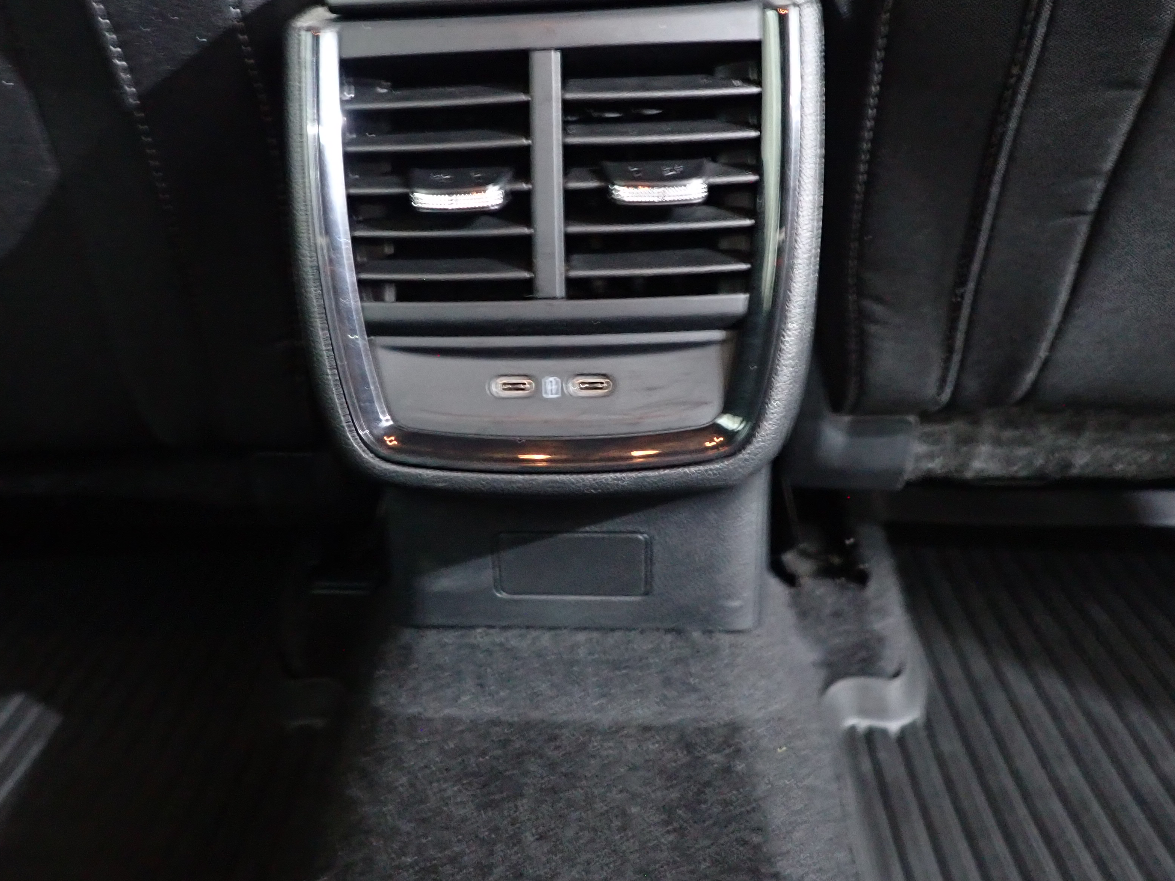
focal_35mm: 32
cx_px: 500
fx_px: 1086
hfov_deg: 56.6
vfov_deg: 43.9
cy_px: 350
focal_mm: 4.5
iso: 800
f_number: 2
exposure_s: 1/13
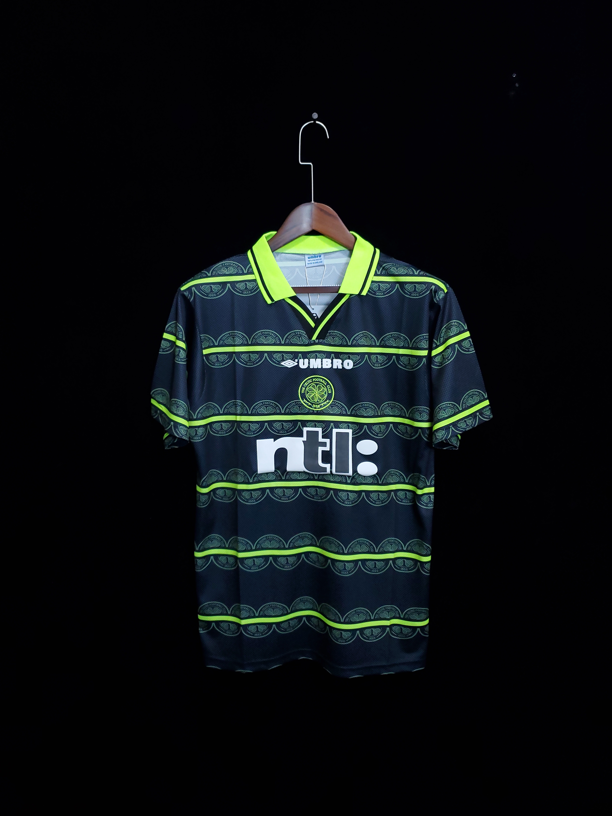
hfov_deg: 53.1
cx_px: 306
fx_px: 613
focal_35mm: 26
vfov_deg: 67.3
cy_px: 408
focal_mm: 4.3
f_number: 1.5
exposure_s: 1/30
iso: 200
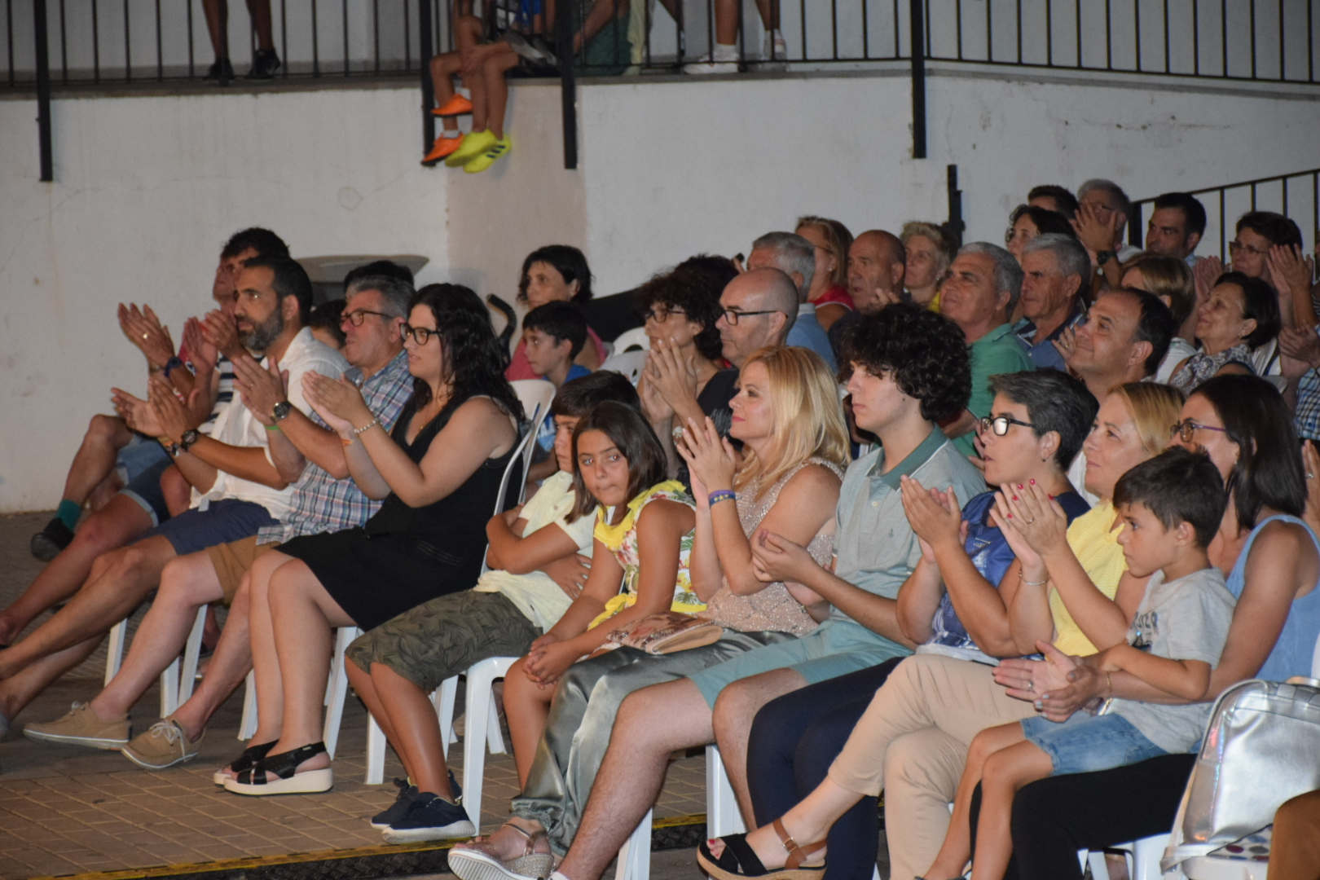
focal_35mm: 135
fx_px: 4950
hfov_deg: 15.2
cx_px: 660
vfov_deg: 10.2
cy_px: 440
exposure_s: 1/60
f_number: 5.3
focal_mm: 90
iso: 3200
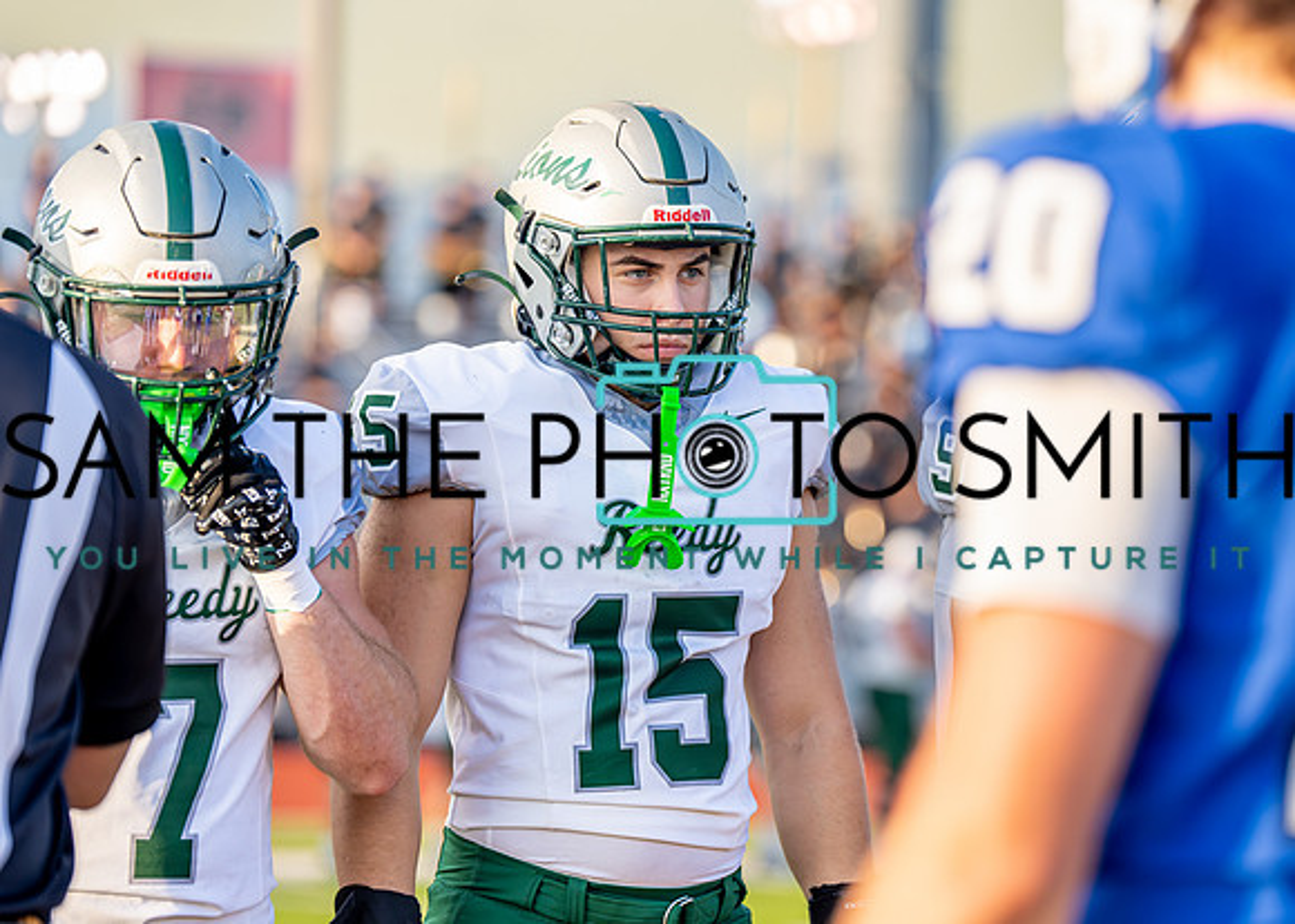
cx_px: 694
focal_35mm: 169
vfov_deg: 8.5
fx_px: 6219
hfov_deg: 11.9
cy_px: 433
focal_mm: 140
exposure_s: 1/1600
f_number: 2.8
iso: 320
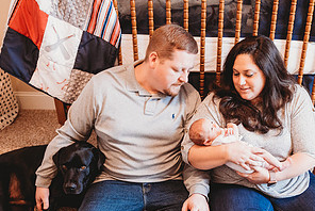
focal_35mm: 47
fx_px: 412
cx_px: 198
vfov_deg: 28.0
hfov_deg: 41.6
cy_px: 174
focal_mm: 24
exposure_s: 1/160
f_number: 2.2
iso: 800
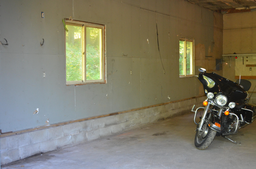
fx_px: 341
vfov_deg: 28.0
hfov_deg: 41.2
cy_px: 84
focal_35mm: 48
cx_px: 128
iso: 1400
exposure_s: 1/60
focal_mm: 32
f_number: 4.8
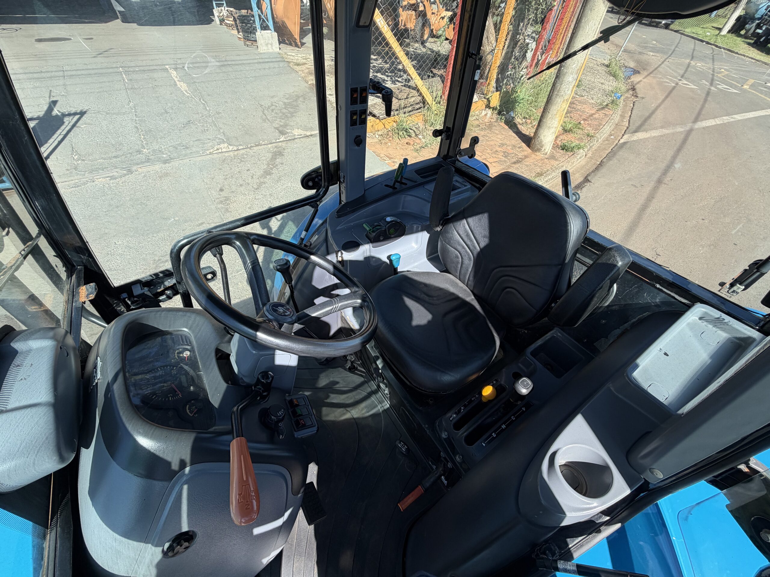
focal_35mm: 14
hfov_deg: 102.1
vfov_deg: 85.7
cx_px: 385
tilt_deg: -48.2
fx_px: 311
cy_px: 288
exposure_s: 1/502
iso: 50
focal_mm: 2.22
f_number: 2.2
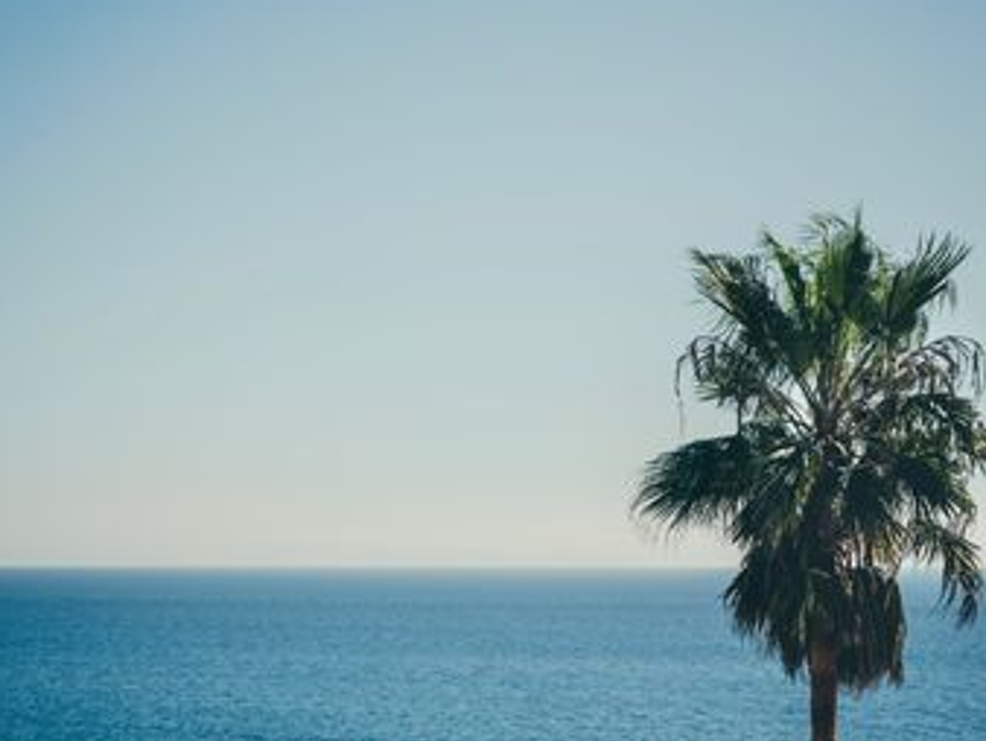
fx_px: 2907
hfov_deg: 19.2
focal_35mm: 102
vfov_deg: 14.5
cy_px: 408
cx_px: 490
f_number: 9
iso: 100
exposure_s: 1/400
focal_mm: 70
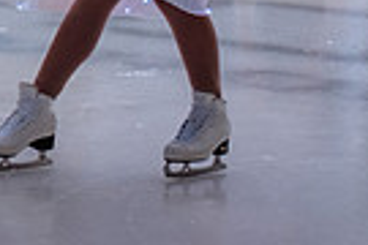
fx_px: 2310
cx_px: -325
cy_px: -218
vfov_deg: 6.0
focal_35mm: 226
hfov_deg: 8.7
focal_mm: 31.1
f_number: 2.8
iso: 1000
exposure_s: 1/500
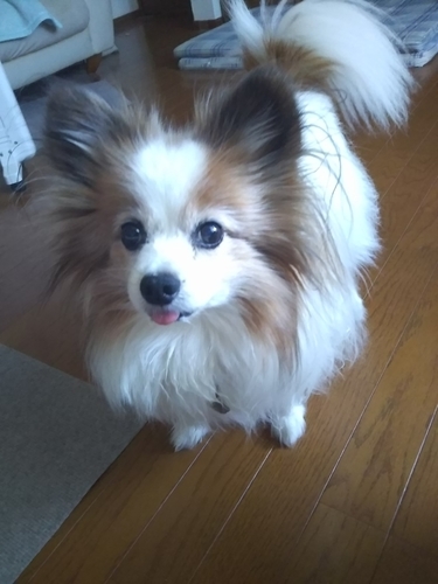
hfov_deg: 46.8
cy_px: 292
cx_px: 219
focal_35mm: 30
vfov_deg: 60.0
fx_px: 506
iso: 640
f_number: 2.2
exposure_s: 1/17
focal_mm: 4
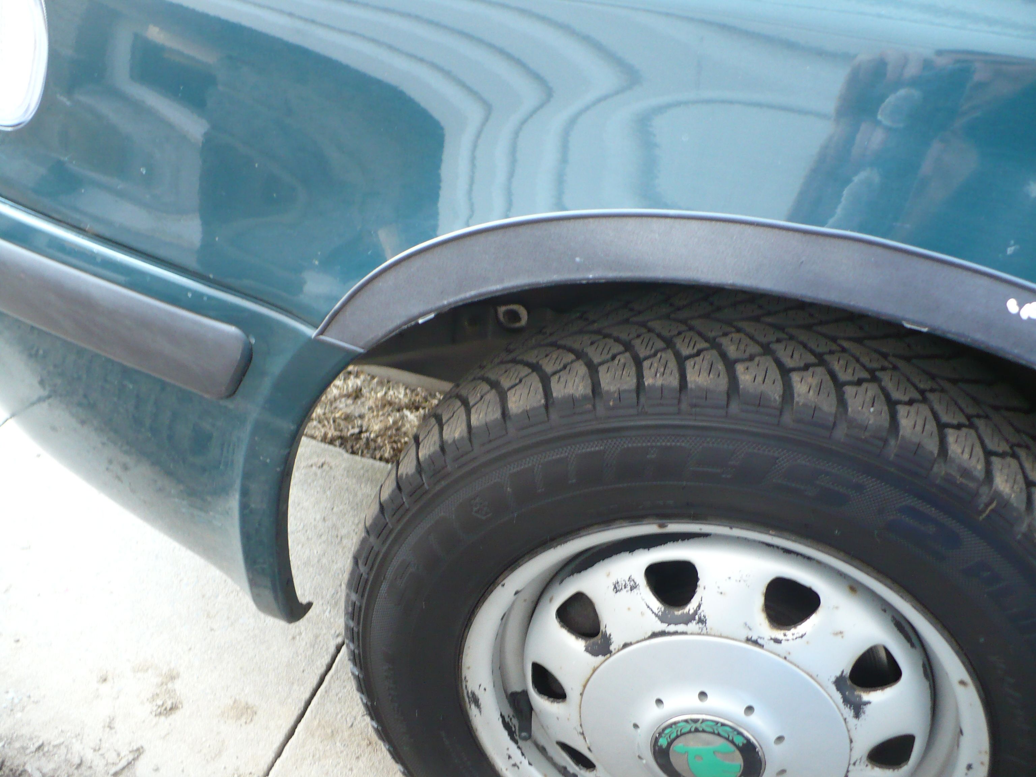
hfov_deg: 50.1
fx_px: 1107
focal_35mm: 37
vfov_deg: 38.7
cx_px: 518
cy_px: 388
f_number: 2.8
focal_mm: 6.1
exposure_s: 1/25
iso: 200
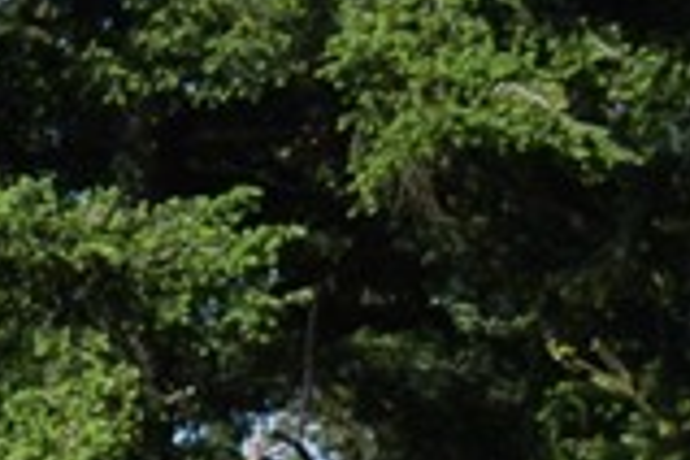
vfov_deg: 3.2
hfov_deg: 4.6
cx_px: -1423
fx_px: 8222
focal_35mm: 429
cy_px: 929
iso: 200
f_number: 10
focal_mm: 42
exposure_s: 1/400
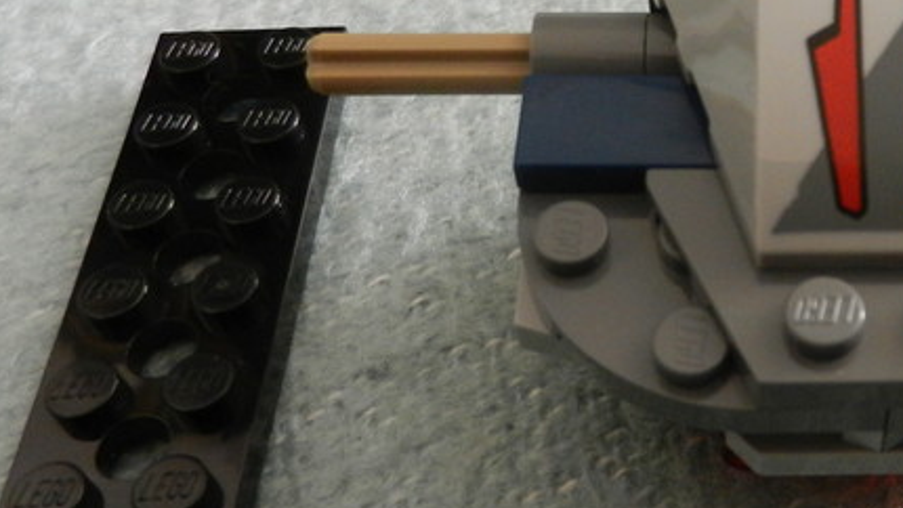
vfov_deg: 20.9
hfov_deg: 33.9
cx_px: 869
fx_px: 1365
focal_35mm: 57
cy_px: 137
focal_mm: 4.5
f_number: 3.5
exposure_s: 1/20
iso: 400
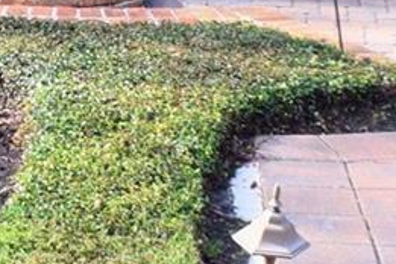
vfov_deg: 6.1
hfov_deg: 9.1
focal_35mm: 221
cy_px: -132
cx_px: -138
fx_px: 2431
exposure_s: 1/160
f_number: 9
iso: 400
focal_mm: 24
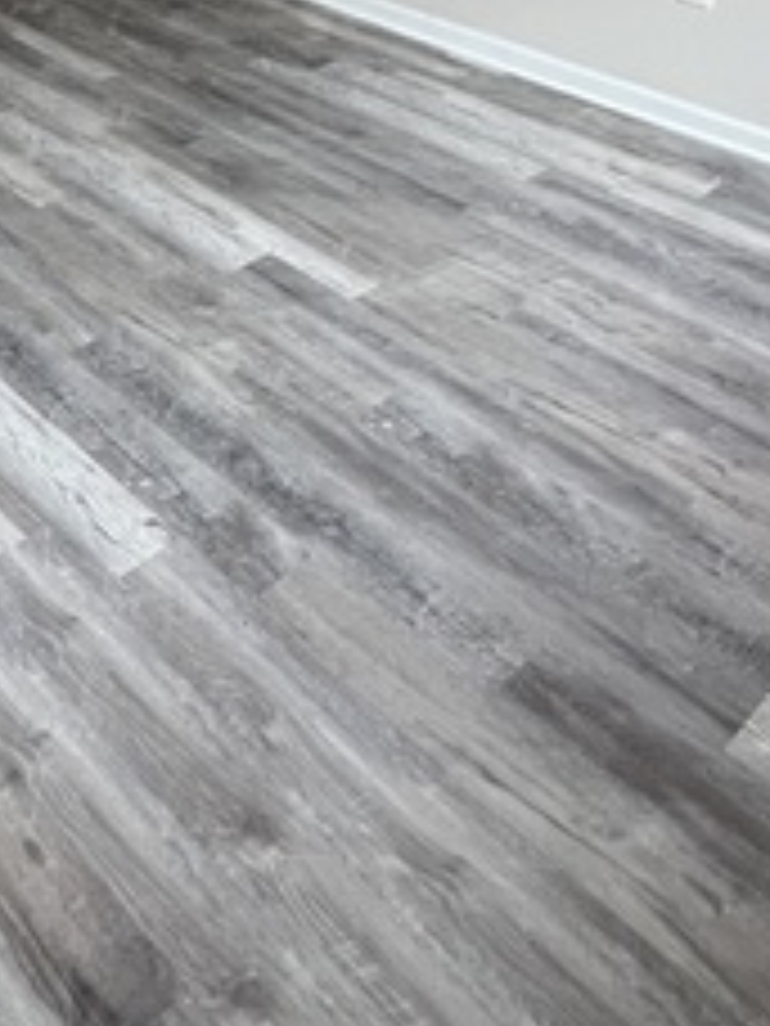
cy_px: -92
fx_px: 1127
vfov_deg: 40.1
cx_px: -41
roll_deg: +0.2
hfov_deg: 33.7
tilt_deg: -16.5
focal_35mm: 38
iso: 250
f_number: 1.8
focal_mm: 1.57
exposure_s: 1/82
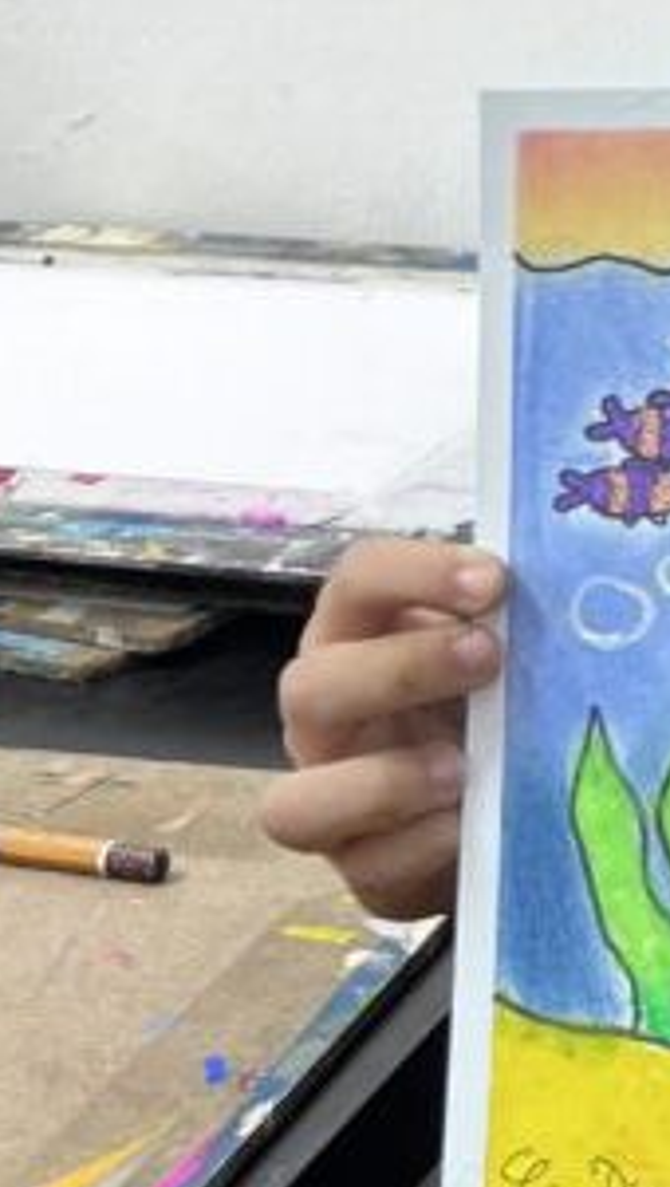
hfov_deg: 11.8
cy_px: -91
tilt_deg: -7.2
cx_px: 1241
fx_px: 2960
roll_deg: +0.1
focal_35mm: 94
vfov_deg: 21.6
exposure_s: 1/100
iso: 50
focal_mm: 5.7
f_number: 1.5
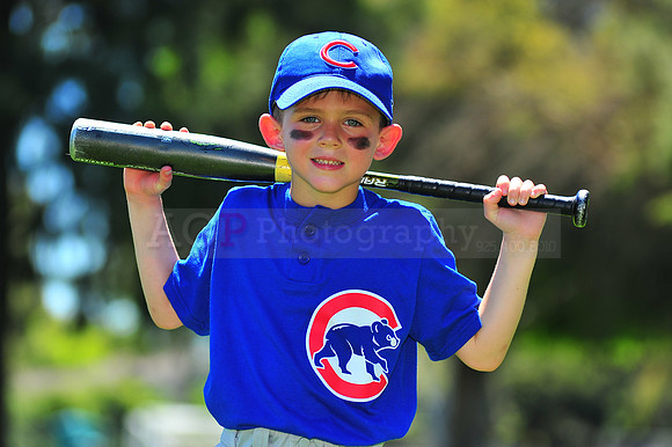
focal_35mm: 180
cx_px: 336
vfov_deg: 7.6
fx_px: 3358
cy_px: 224
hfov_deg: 11.4
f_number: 5
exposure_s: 1/800
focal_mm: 180
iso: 200
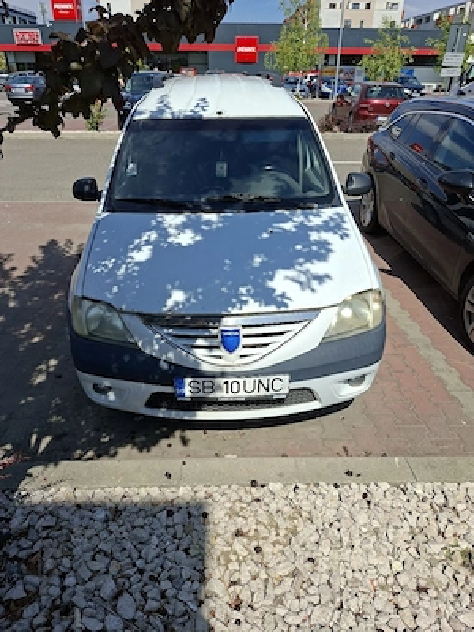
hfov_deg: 58.9
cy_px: 316
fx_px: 420
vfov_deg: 73.9
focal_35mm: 23
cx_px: 237
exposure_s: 1/3333
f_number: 1.8
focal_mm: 5.54
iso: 50
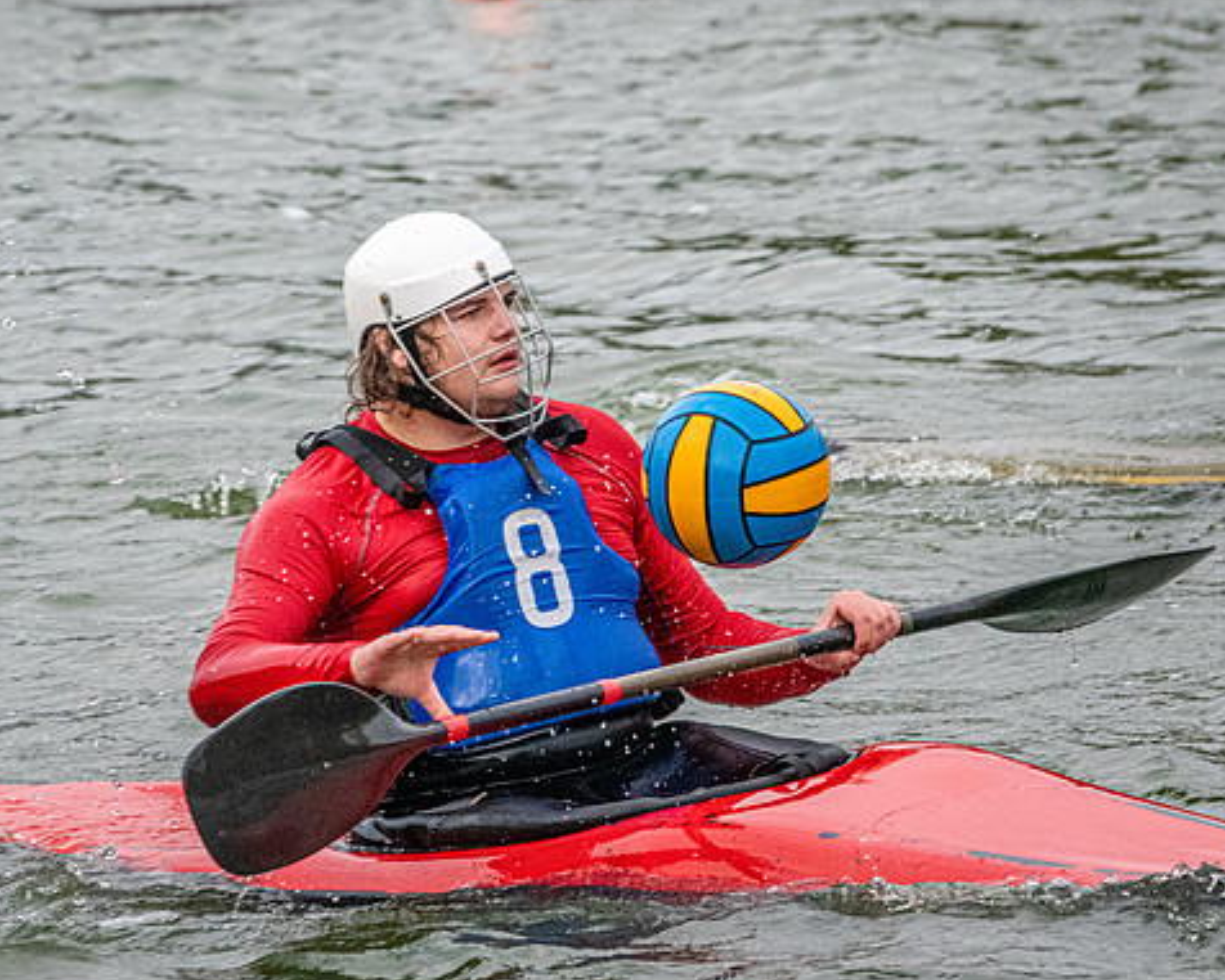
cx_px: 546
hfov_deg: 2.5
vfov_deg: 2.0
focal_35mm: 763
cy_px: 315
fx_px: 27668
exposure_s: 1/2000
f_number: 10
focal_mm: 400
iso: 3200
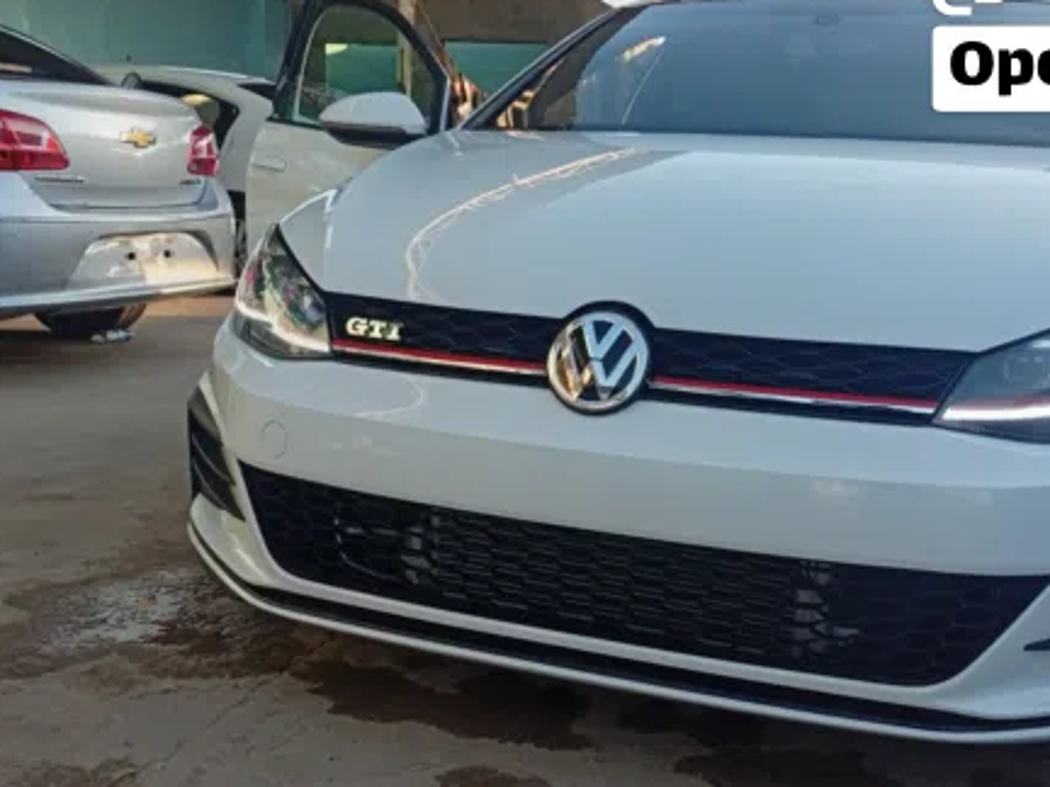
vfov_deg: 35.9
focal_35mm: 40
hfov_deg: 46.8
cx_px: 566
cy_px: 462
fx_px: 1213
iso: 50
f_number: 1.8
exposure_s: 1/230
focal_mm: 3.84
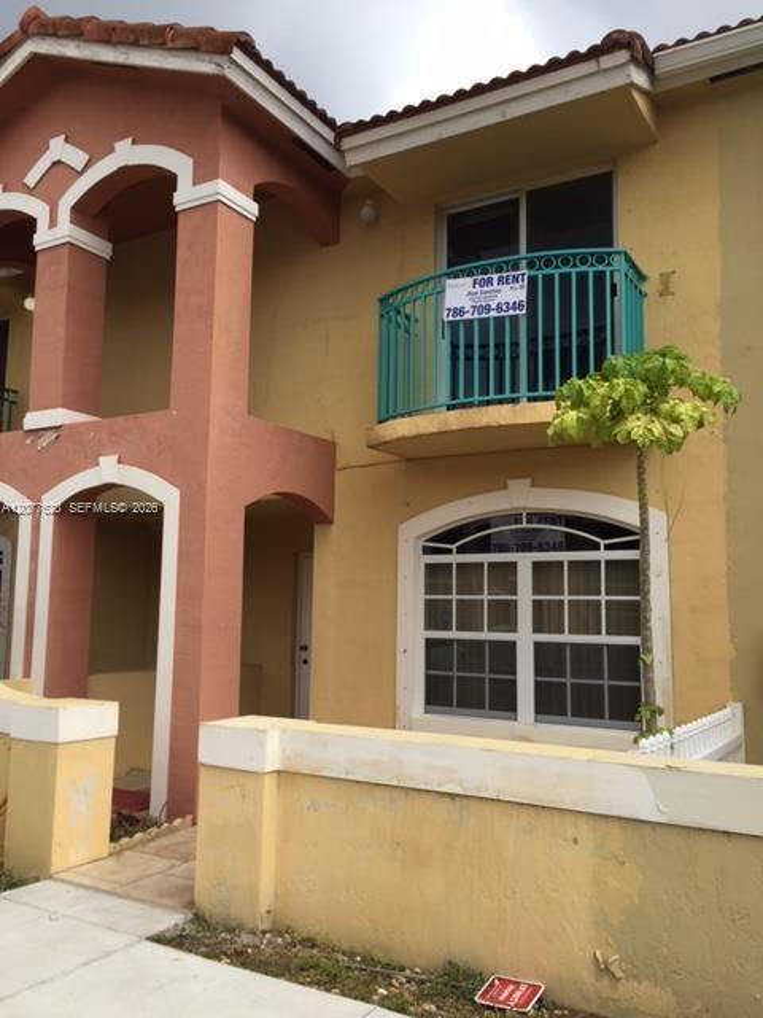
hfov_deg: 48.2
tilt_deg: +8.5
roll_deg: -0.5
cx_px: 382
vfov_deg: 61.7
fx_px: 852
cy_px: 509
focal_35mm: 29
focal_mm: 4.15
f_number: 2.2
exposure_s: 1/1099
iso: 32
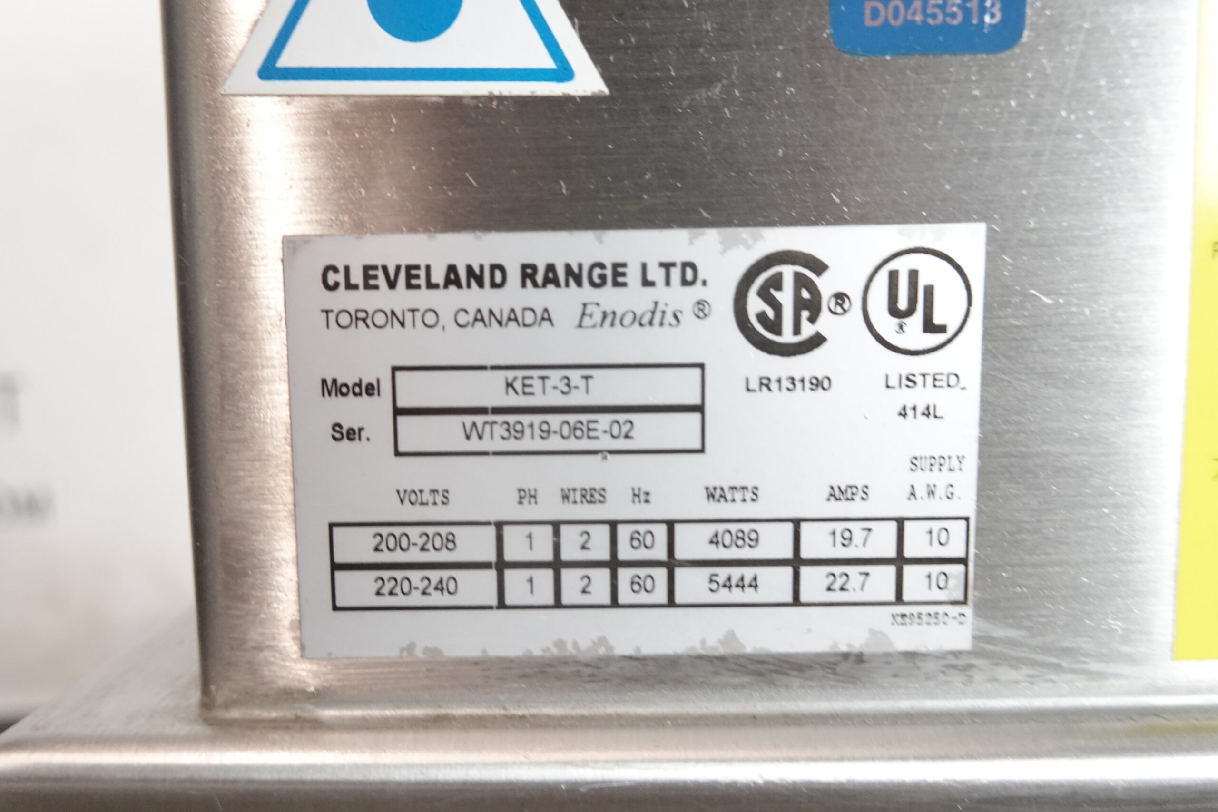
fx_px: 981
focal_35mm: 29
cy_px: 406
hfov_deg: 63.7
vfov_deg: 45.0
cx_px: 609
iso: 1250
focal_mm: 10.83
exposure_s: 1/30
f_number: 3.2
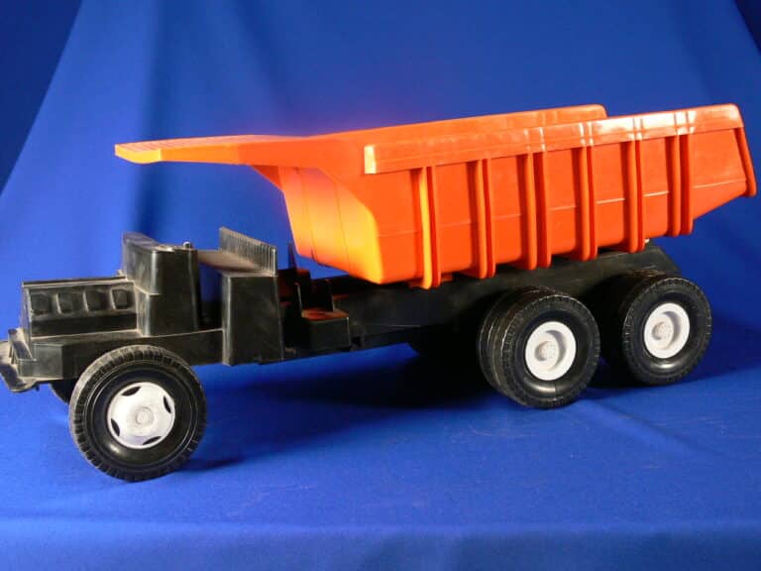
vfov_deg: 30.9
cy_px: 286
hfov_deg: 40.4
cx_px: 380
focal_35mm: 47
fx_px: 1033
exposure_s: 1/20
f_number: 2.8
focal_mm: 9
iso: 200
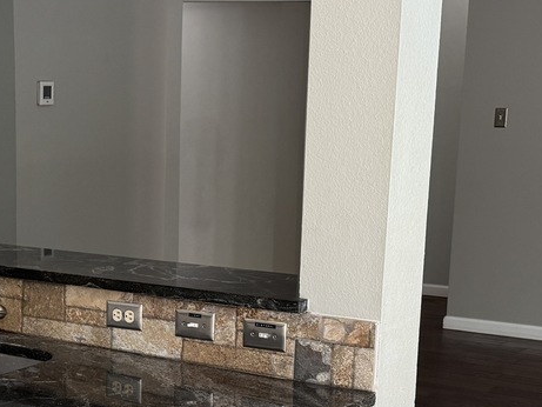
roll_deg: +0.3
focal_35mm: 75
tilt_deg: -11.7
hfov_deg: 25.2
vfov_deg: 19.5
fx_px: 1175
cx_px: 51
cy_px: 325
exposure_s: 1/121
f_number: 1.78
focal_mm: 6.76
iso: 125
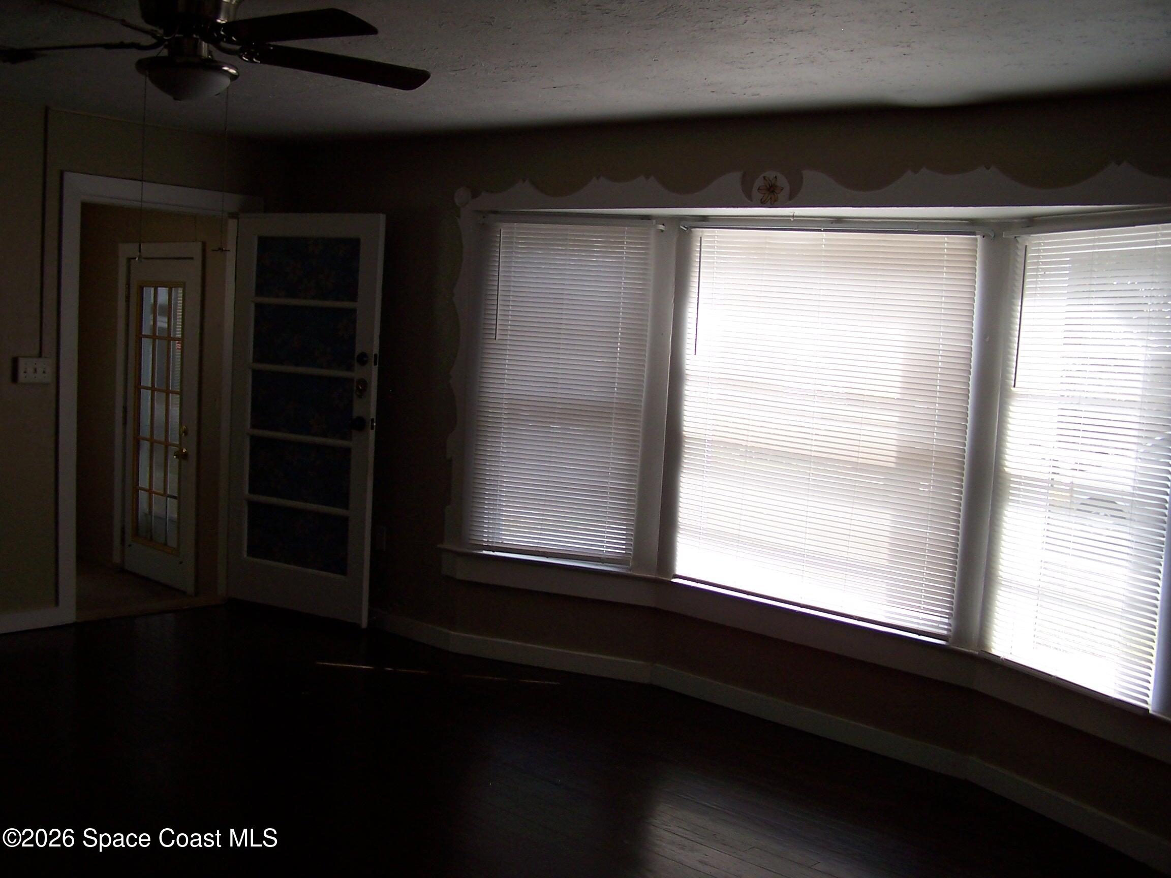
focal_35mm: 38
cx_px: 586
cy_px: 439
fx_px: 1285
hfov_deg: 49.0
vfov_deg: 37.7
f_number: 2.8
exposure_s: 1/90
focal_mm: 6.3
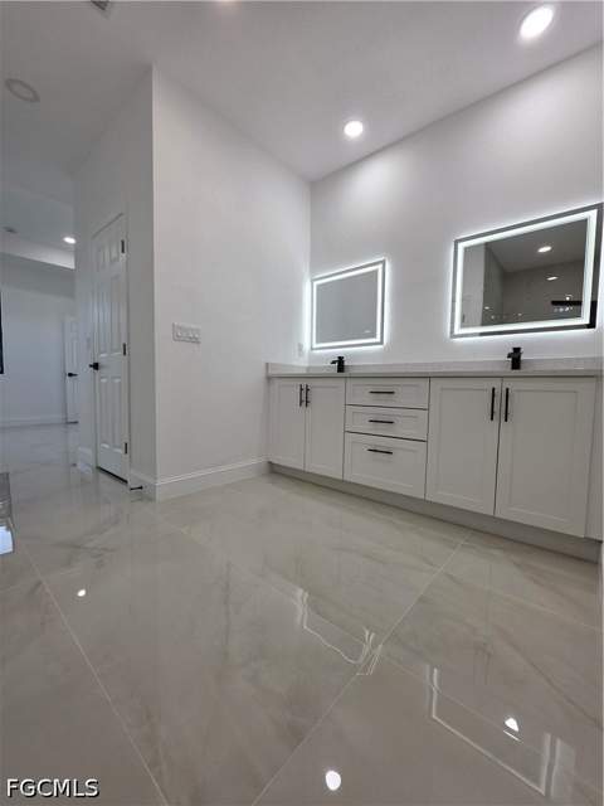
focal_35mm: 13
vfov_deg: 106.2
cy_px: 403
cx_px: 302
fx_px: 302
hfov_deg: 89.9
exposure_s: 1/120
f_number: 1.9
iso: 40
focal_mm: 2.2
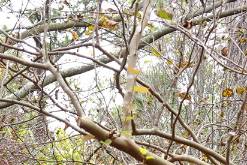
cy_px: 313
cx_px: 182
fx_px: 1167
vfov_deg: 7.8
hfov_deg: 12.1
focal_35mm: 170
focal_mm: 35
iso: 400
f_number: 8
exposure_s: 1/100
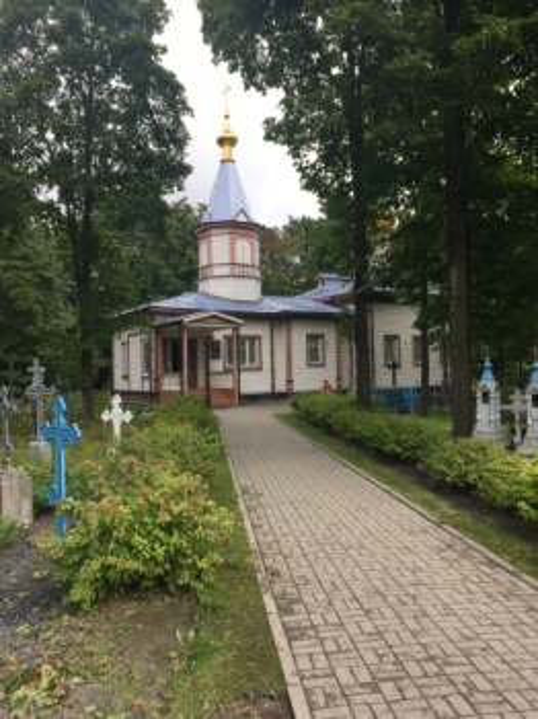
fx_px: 602
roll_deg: +0.8
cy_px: 360
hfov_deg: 48.2
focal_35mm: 29
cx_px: 269
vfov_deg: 61.7
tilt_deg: -0.5
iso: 25
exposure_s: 1/356
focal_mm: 4.15
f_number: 2.2
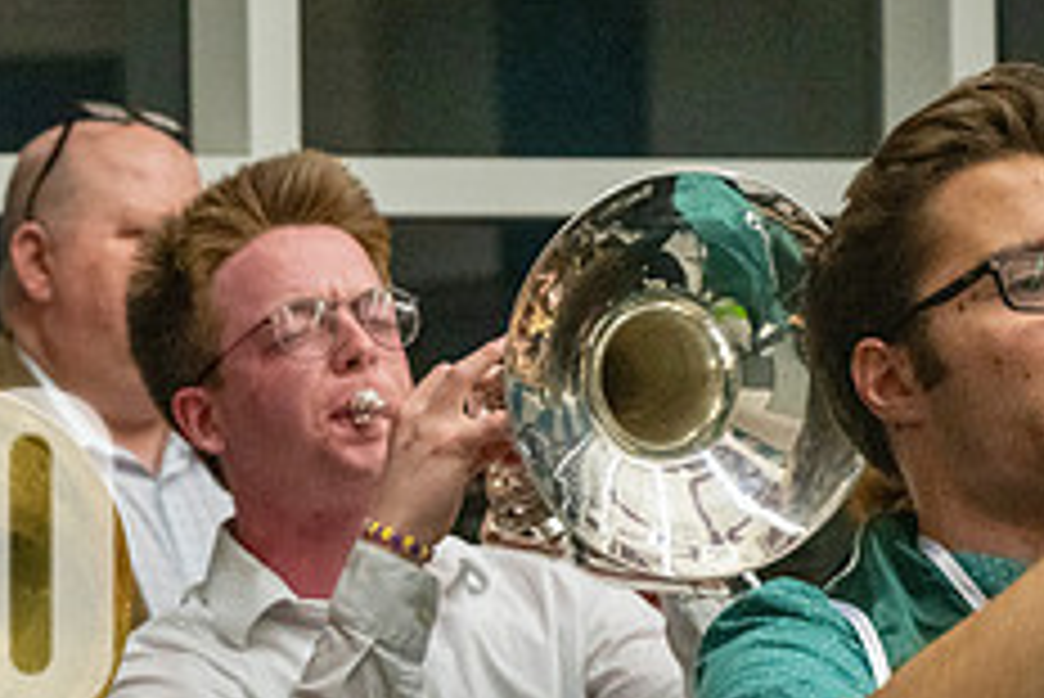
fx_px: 5078
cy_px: 601
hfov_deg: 11.5
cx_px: -225
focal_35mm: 175
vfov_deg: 7.8
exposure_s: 1/500
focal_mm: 70
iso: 10000
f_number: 4
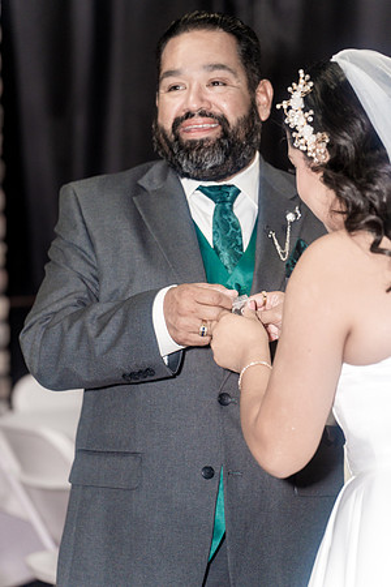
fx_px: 2444
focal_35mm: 150
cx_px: 196
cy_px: 294
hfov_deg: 9.1
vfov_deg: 13.7
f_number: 4
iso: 2000
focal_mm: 150
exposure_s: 1/250
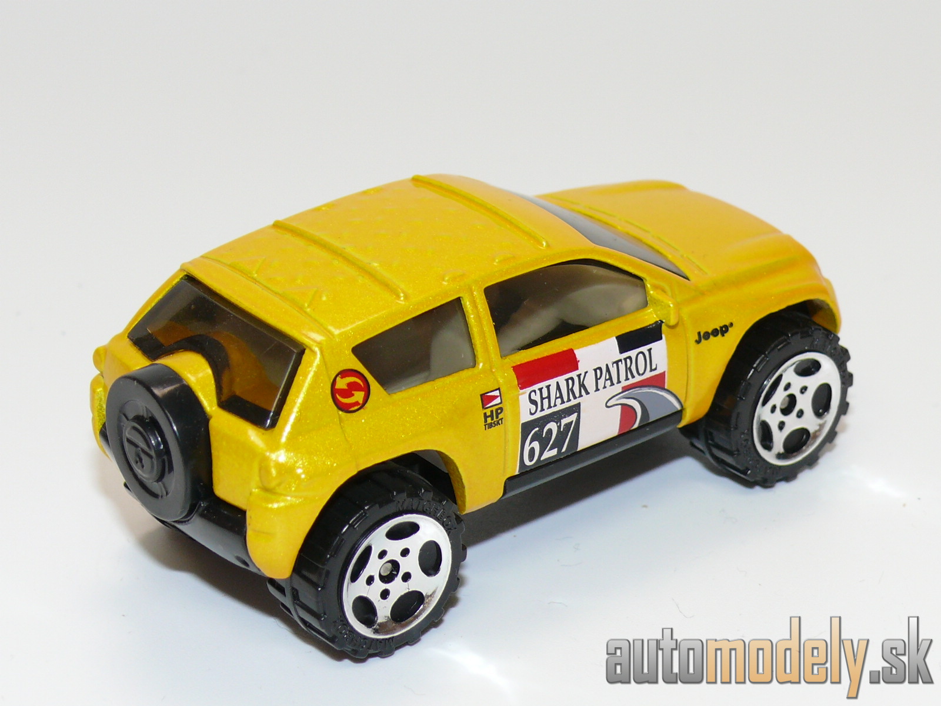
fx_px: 2800
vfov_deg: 14.4
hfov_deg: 19.1
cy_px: 353
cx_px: 470
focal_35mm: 103
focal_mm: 13.6
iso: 100
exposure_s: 1/30
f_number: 4
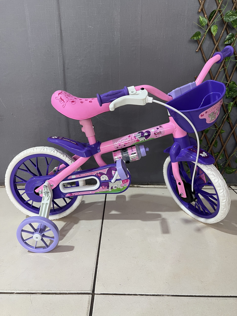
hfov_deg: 53.1
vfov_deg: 67.3
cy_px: 158
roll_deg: +0.4
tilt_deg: -18.0
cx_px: 118
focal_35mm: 26
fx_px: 237
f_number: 1.5
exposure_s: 1/60
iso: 160
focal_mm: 5.7
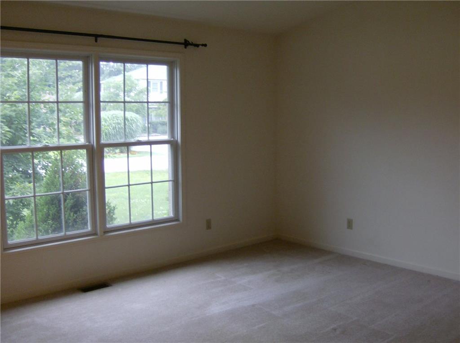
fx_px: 477
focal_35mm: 36
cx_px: 230
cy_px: 172
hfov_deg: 51.5
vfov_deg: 39.5
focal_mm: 6
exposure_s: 1/64
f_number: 2.8
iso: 143
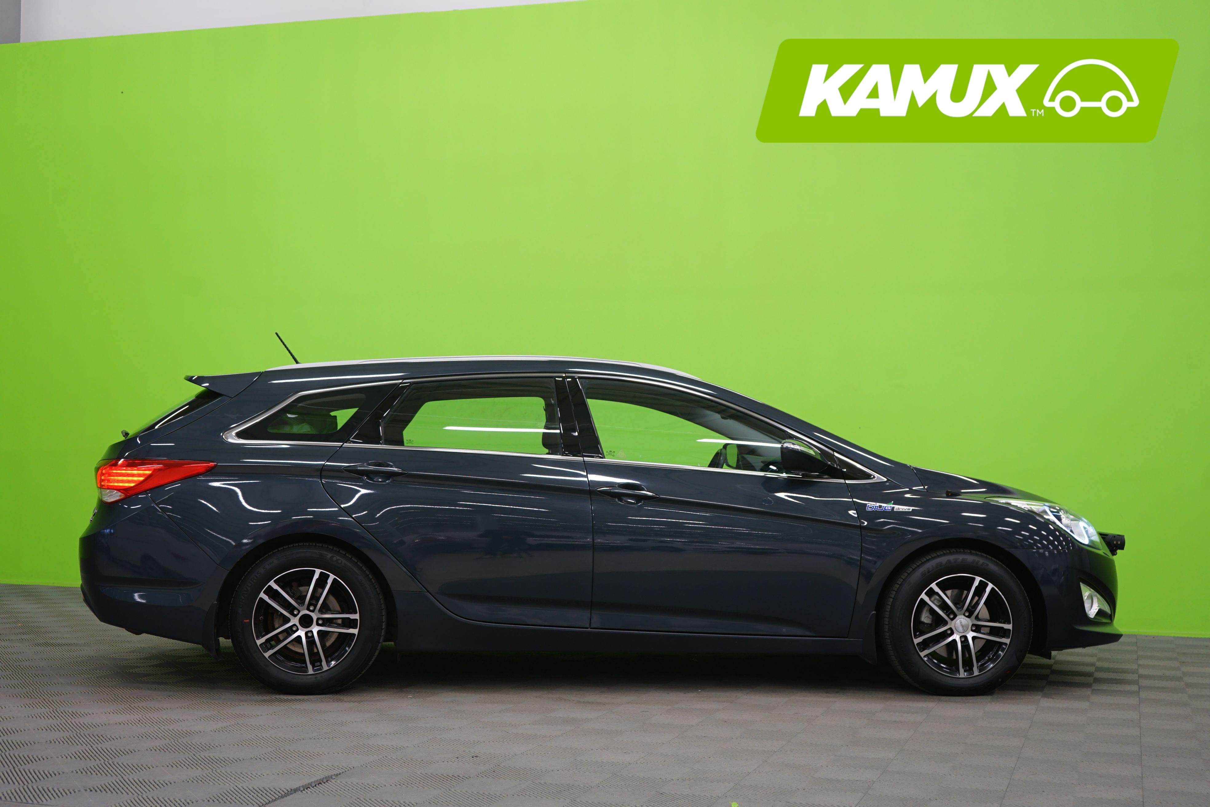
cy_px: 404
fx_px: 1512
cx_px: 605
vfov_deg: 29.9
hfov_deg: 43.6
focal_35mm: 45
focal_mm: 45
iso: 400
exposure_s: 1/8
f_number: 5
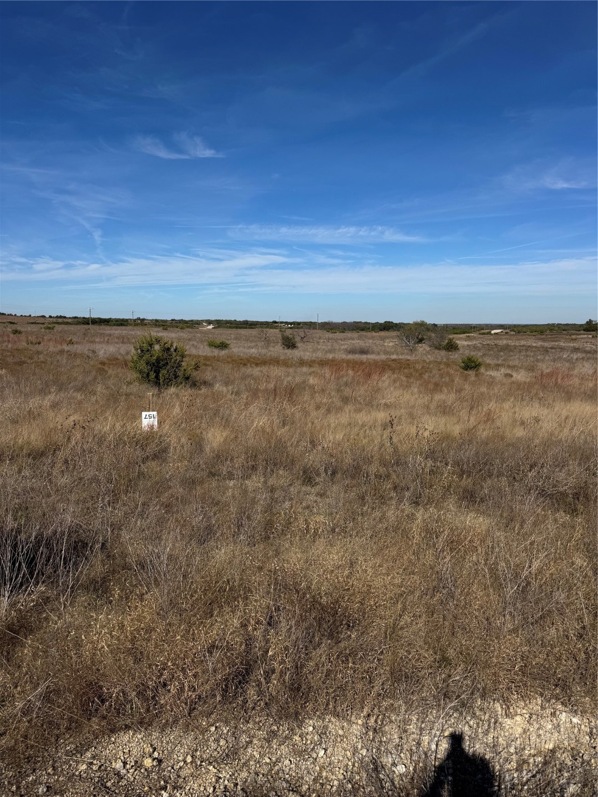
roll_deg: -0.4
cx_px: 299
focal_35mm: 24
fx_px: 553
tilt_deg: -7.1
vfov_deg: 71.6
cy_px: 398
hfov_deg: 56.8
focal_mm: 6.76
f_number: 1.78
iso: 80
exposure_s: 1/7937
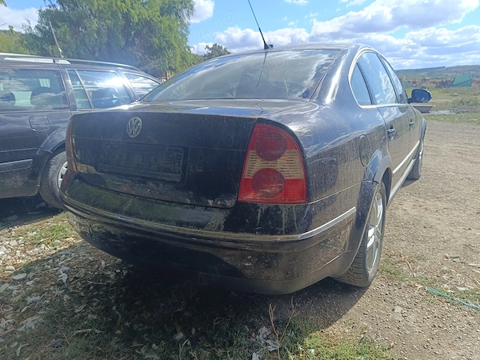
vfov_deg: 56.8
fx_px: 333
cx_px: 240
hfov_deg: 71.6
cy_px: 180
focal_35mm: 24
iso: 53
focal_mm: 5.59
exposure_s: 1/833
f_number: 1.88
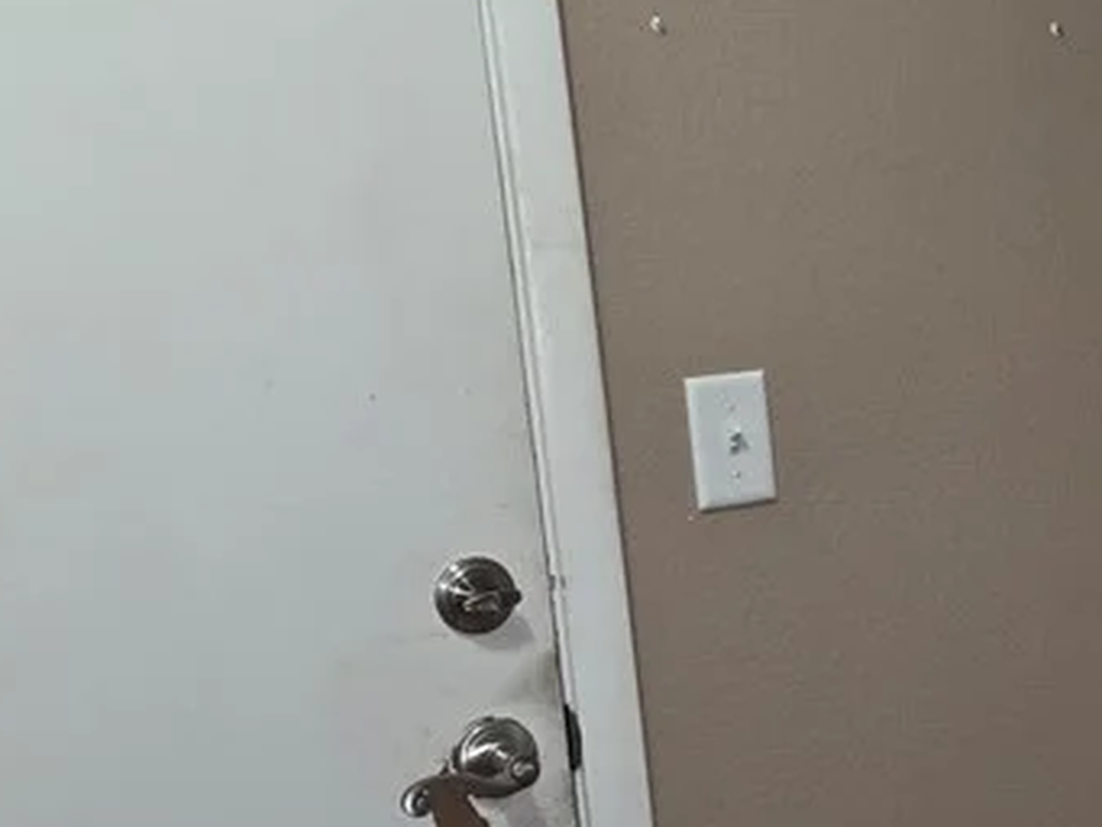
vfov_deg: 21.2
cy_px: 549
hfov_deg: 24.7
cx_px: 1412
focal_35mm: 69
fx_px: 2197
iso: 100
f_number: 1.8
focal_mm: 5.4
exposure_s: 1/24
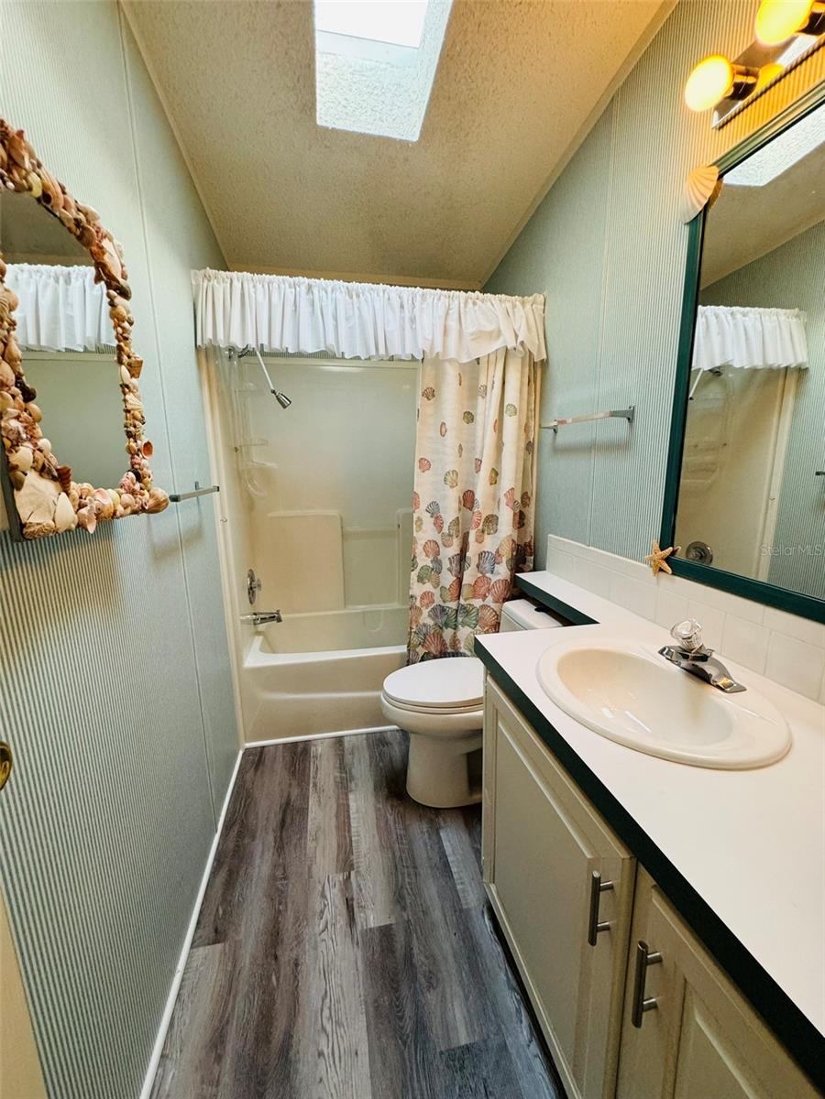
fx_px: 445
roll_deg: +0.7
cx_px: 412
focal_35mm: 14
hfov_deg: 85.7
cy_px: 550
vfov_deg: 102.1
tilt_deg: -11.3
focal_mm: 2.22
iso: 250
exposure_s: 1/60
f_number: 2.2
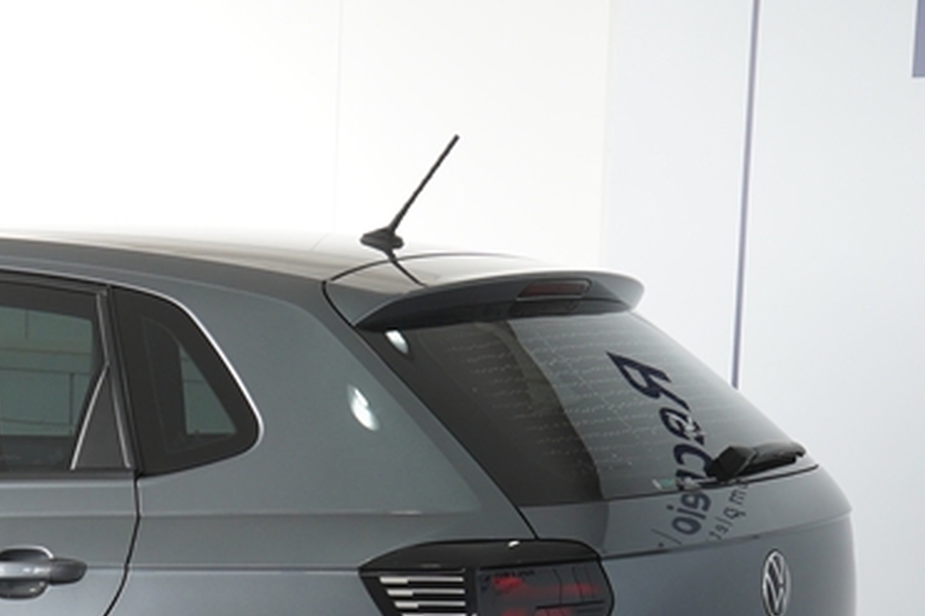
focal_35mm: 136
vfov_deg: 10.0
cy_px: 617
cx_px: -20
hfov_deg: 14.8
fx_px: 3504
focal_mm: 33
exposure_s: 1/100
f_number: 4
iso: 200
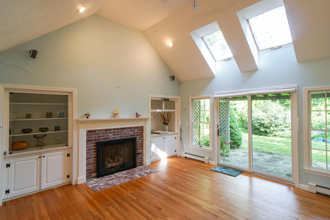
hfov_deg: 90.0
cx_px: 165
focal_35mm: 18
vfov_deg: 67.4
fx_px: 165
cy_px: 110
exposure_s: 1/160
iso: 800
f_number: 4
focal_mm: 12
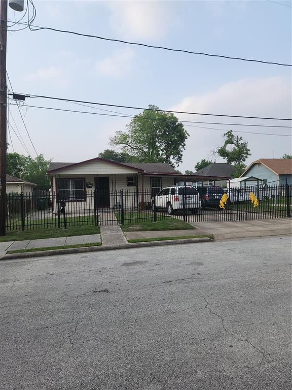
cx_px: 146
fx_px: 259
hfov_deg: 58.9
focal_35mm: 23
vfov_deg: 73.9
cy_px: 195
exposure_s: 1/944
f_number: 1.8
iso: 20
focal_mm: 5.4
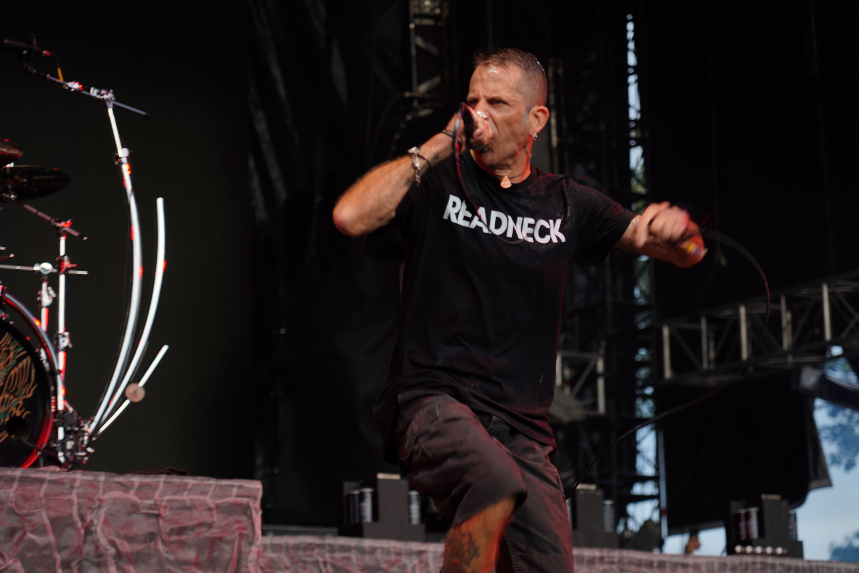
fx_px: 2505
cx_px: 430
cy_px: 286
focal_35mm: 105
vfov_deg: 13.0
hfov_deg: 19.5
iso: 160
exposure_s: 1/125
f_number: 4
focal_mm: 105
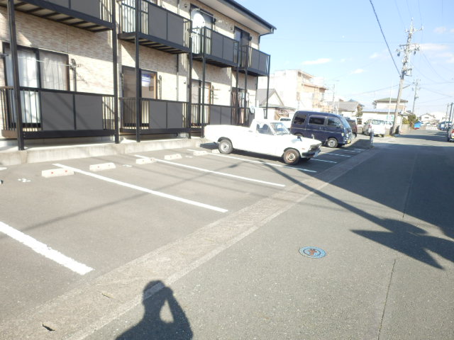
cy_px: 170
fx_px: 315
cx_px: 227
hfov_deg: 71.6
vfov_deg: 56.8
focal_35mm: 24
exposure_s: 1/500
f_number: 3
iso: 80
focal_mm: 4.2
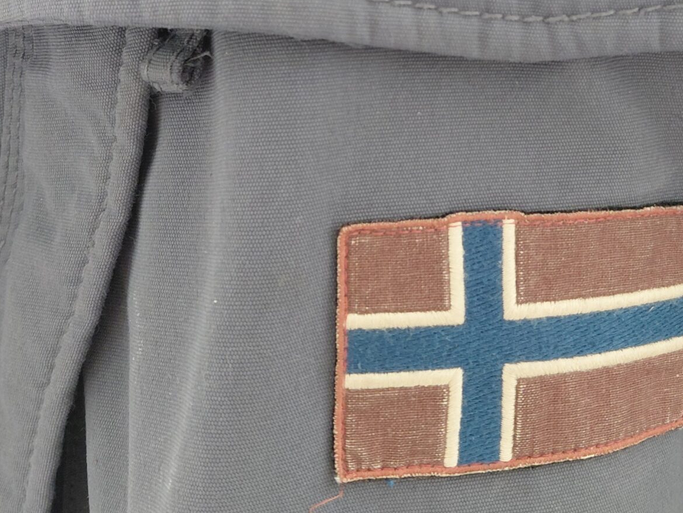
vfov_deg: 25.5
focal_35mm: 55
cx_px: 421
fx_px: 1085
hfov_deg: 34.8
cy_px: 24
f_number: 1.8
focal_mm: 4.69
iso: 250
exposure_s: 1/60
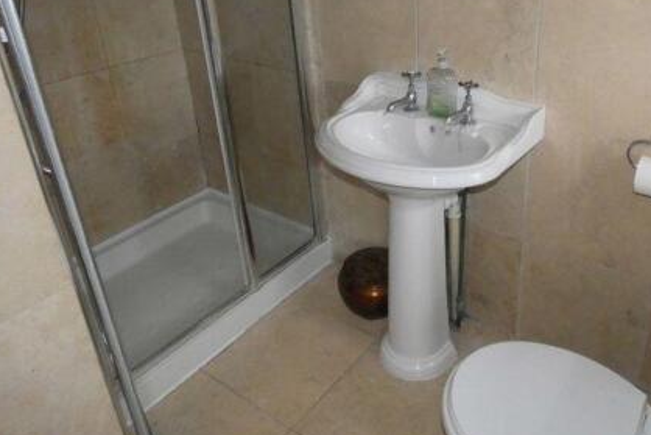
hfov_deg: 61.9
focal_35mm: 29
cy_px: 124
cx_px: 438
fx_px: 525
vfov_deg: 43.9
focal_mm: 3.6
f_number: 2.8
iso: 800
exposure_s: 1/125
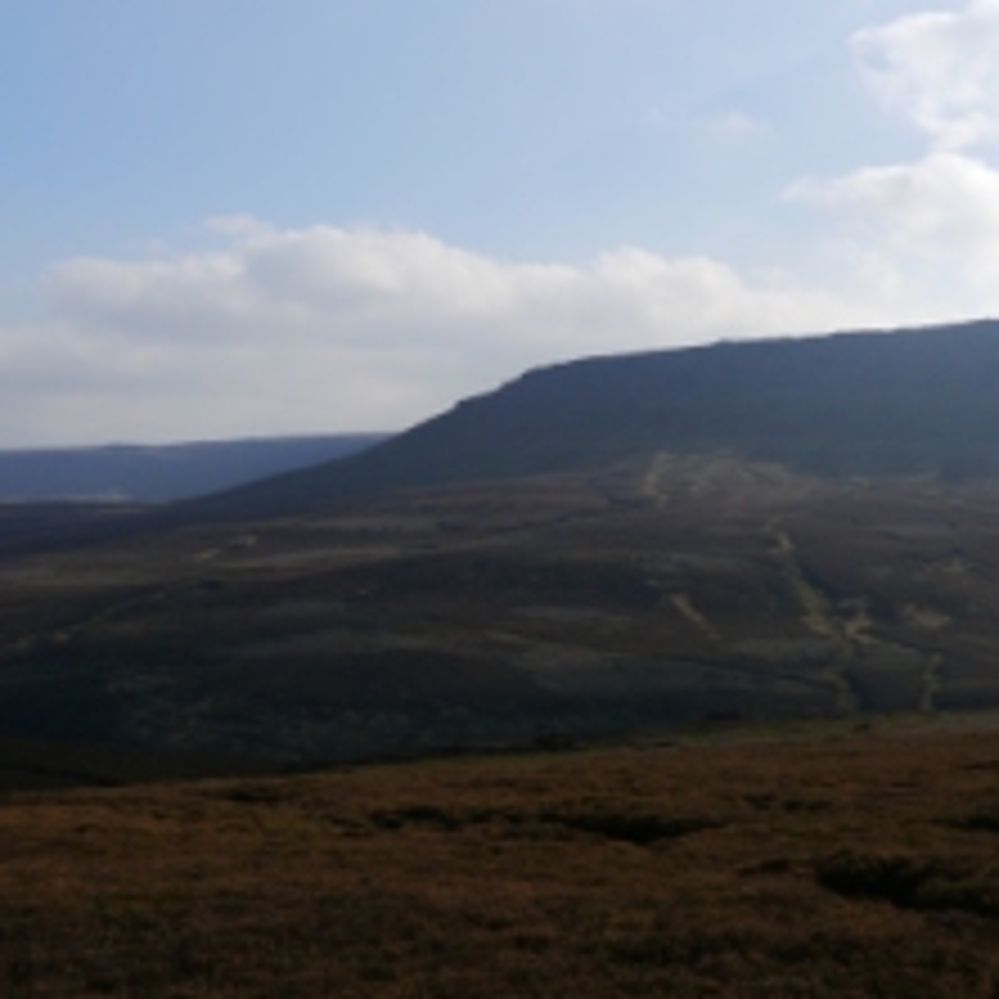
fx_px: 1796
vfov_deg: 31.1
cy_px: 495
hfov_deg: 30.1
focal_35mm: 55
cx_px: 837
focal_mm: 16
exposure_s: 1/500
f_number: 8
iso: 160
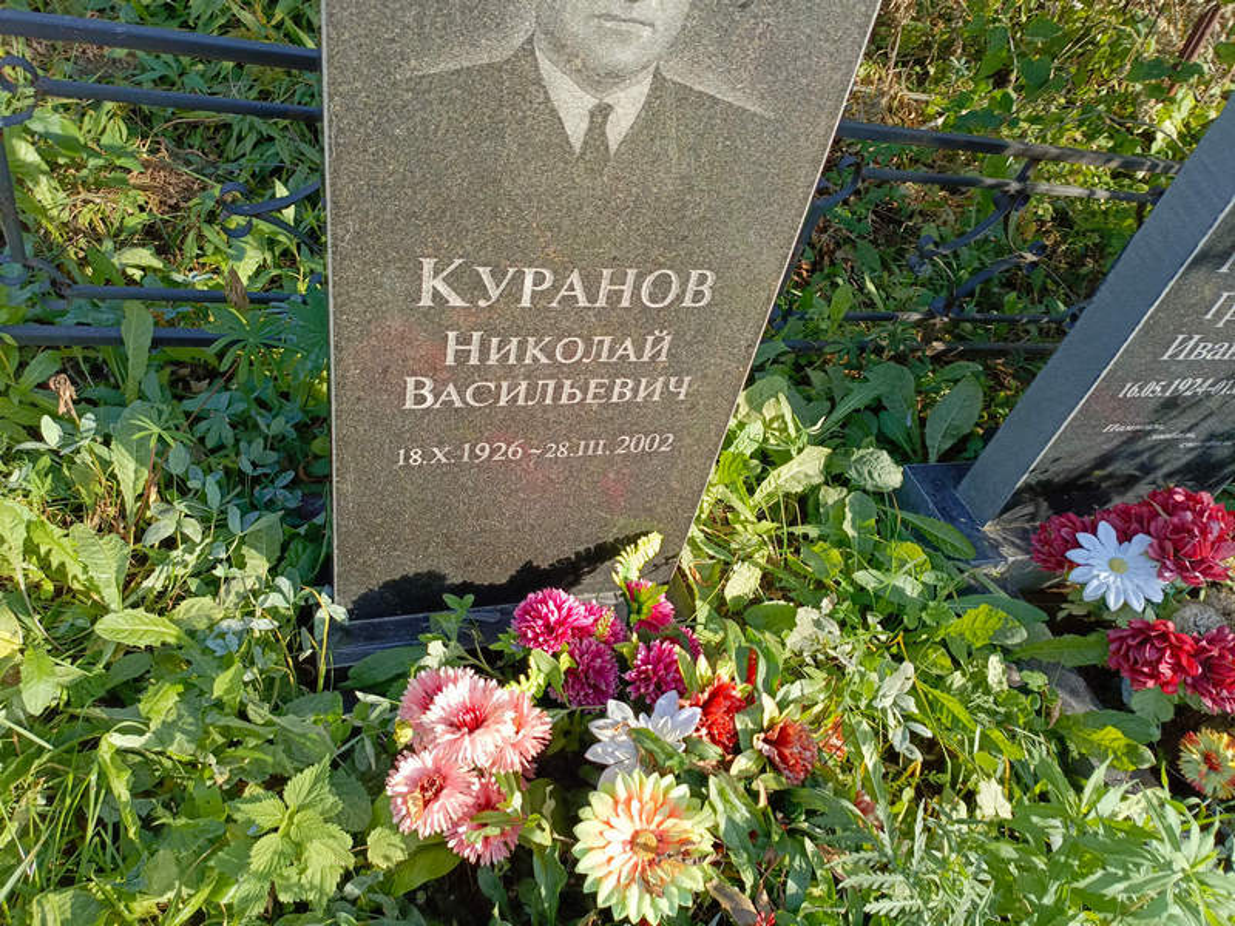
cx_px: 618
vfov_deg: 54.9
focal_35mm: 25
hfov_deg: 69.4
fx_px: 892
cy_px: 463
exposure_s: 1/345
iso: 110
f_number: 1.69
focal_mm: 4.76
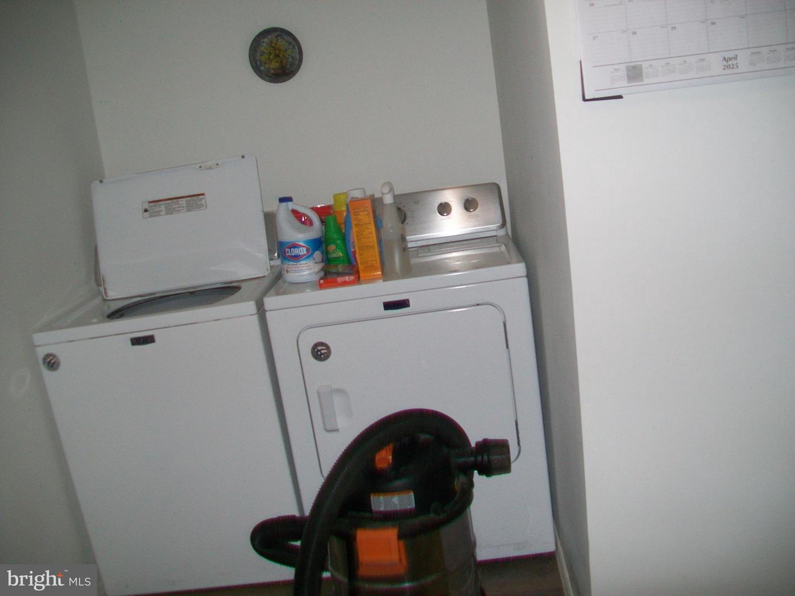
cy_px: 298
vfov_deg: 41.8
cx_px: 398
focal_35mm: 34
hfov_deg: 54.0
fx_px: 781
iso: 64
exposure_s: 1/60
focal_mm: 6.1
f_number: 2.7
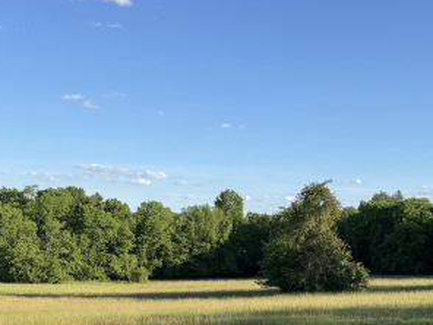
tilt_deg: -3.3
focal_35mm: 54
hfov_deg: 35.5
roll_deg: -2.9
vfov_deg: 26.5
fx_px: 675
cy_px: 259
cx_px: 232
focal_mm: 6.76
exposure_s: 1/3247
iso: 80
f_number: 1.78
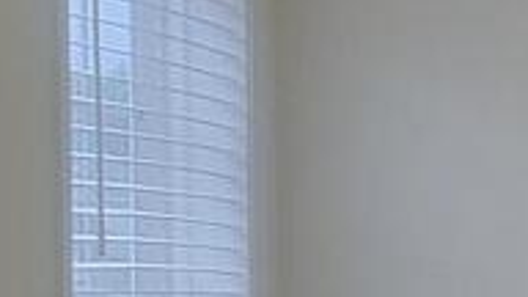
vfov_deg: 5.6
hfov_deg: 8.8
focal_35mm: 212
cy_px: 553
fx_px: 2968
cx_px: 1419
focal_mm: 5.4
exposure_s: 1/60
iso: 200
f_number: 1.8
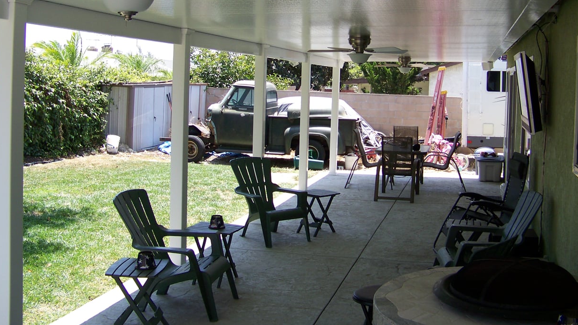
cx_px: 288
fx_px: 659
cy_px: 92
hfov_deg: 47.4
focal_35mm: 43
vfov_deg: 27.4
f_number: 2.8
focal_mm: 5.85
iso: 64
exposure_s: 1/250
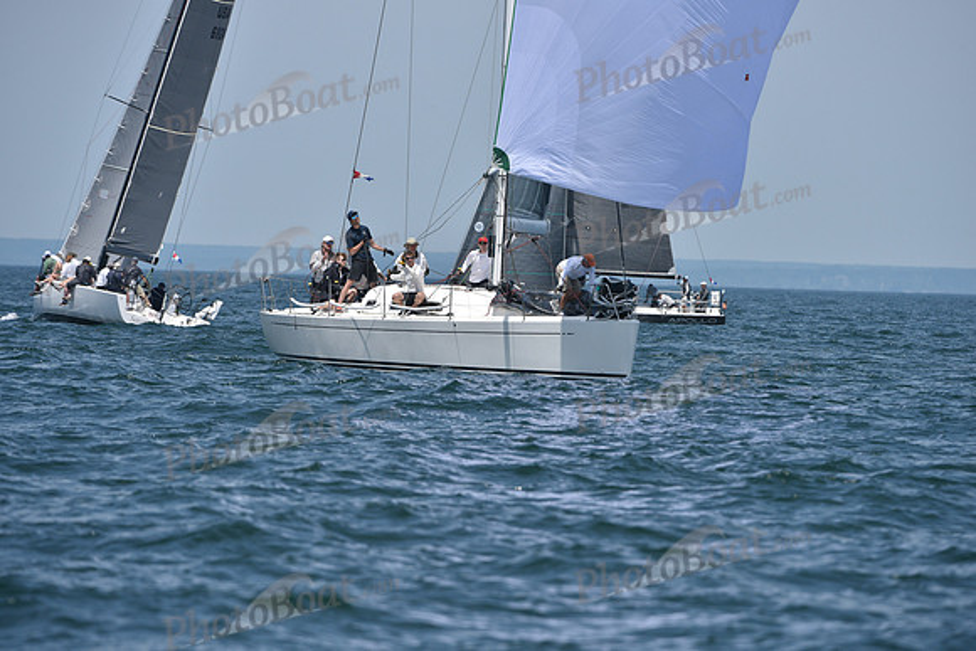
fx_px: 10846
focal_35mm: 400
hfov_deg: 5.2
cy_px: 326
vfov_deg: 3.4
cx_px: 488
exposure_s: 1/1600
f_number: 8
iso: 320
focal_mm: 400
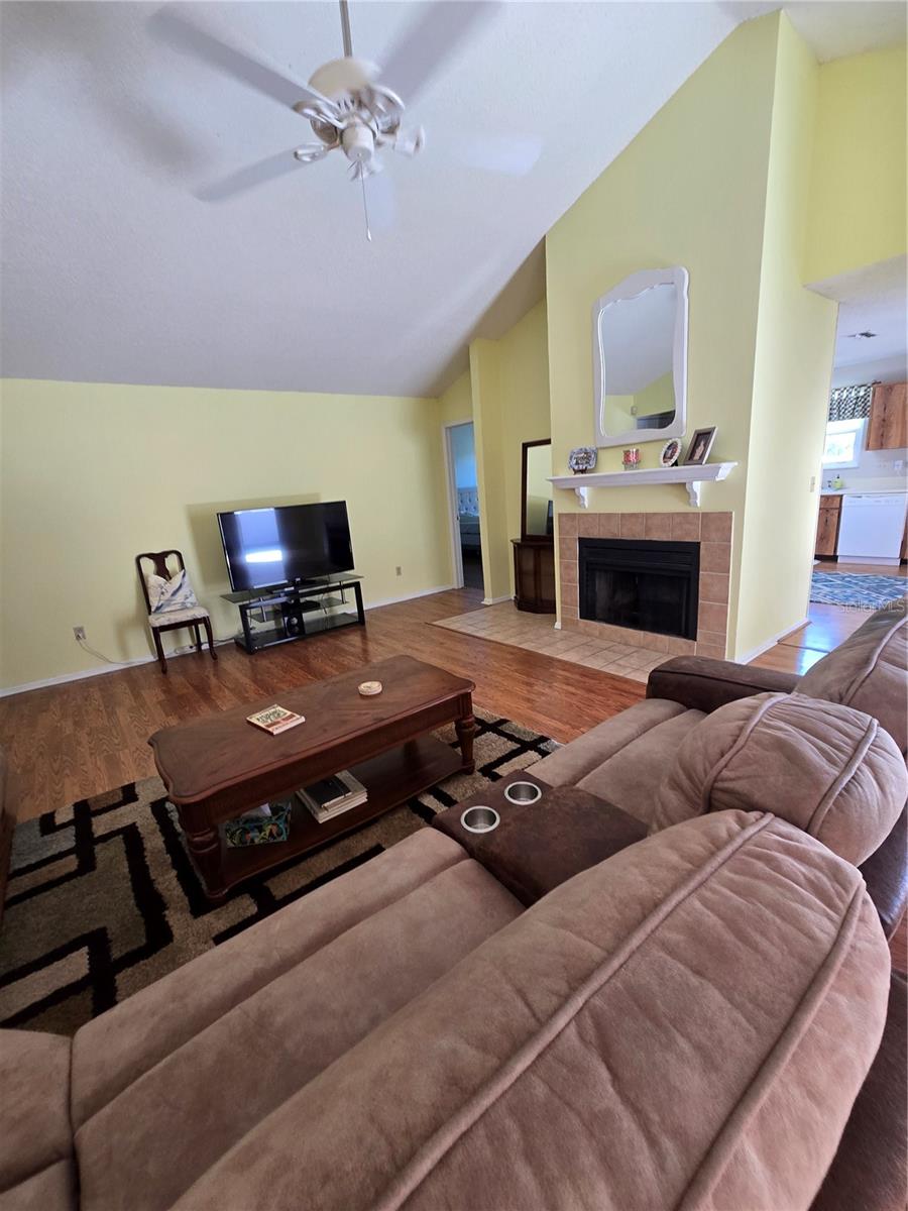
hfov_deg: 89.9
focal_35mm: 13
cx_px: 454
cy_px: 606
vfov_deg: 106.2
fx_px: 455
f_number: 2.2
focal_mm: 2.2
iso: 160
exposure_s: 1/60
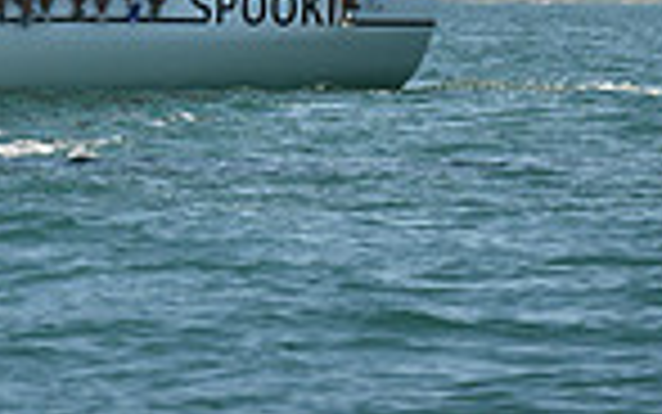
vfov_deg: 1.6
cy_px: -878
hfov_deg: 2.6
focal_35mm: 805
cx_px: 88
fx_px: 14529
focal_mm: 200
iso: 250
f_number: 5.6
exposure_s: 1/1250
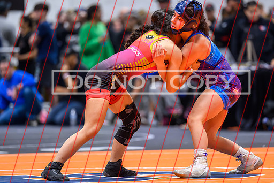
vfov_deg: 4.4
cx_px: 172
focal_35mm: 312
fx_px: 2376
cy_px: 98
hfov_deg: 6.6
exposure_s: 1/800
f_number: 2.8
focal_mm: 200
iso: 3200
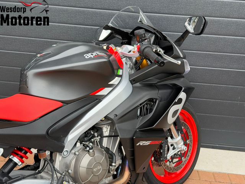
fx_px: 340
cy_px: 92
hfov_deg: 39.7
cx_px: 122
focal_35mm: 48
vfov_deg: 30.3
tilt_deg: -28.7
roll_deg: -2.1
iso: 80
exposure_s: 1/530
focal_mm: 6.76
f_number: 1.78
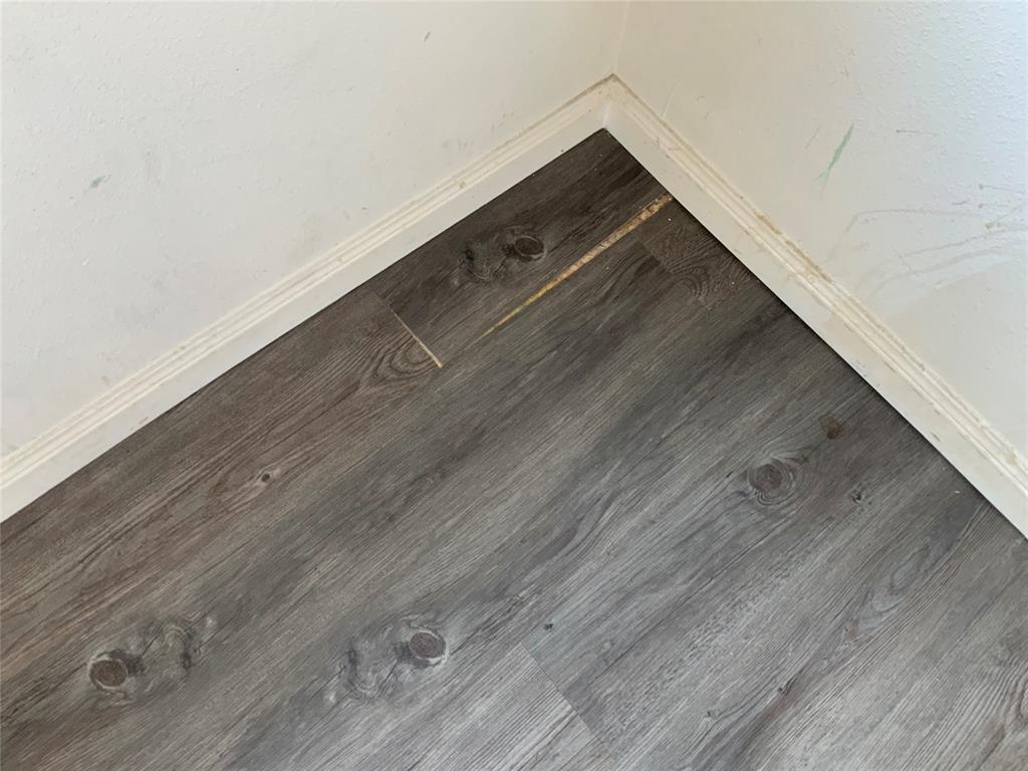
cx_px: 514
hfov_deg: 61.7
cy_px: 386
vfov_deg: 48.2
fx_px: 861
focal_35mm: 29
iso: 64
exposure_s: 1/120
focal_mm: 3
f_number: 1.8
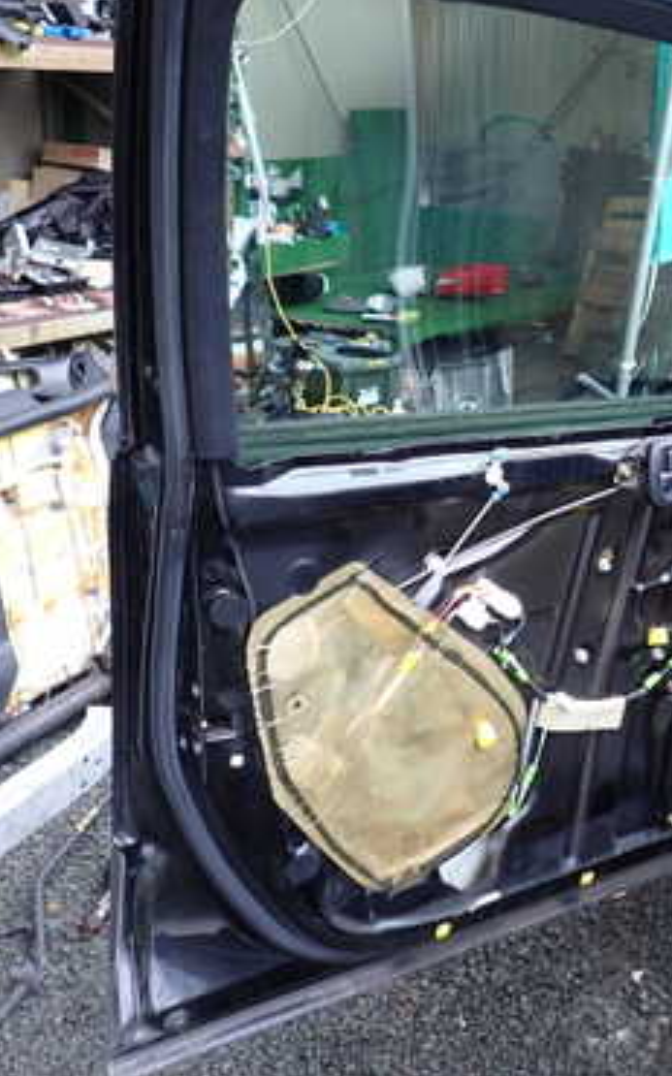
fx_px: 1261
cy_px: 462
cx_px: 497
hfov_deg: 29.4
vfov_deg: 46.1
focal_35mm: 43
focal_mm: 4.5
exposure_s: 1/100
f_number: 2
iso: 200
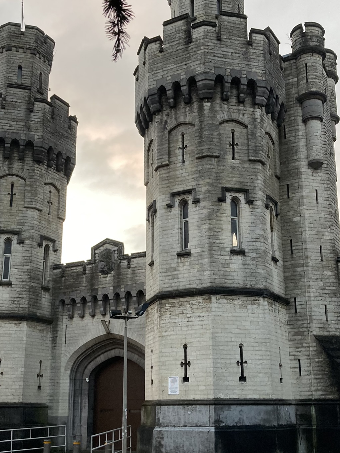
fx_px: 550
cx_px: 157
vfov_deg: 44.8
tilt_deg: +16.8
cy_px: 236
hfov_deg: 34.3
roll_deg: -2.2
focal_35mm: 42
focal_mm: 3.99
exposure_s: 1/100
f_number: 1.8
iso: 40
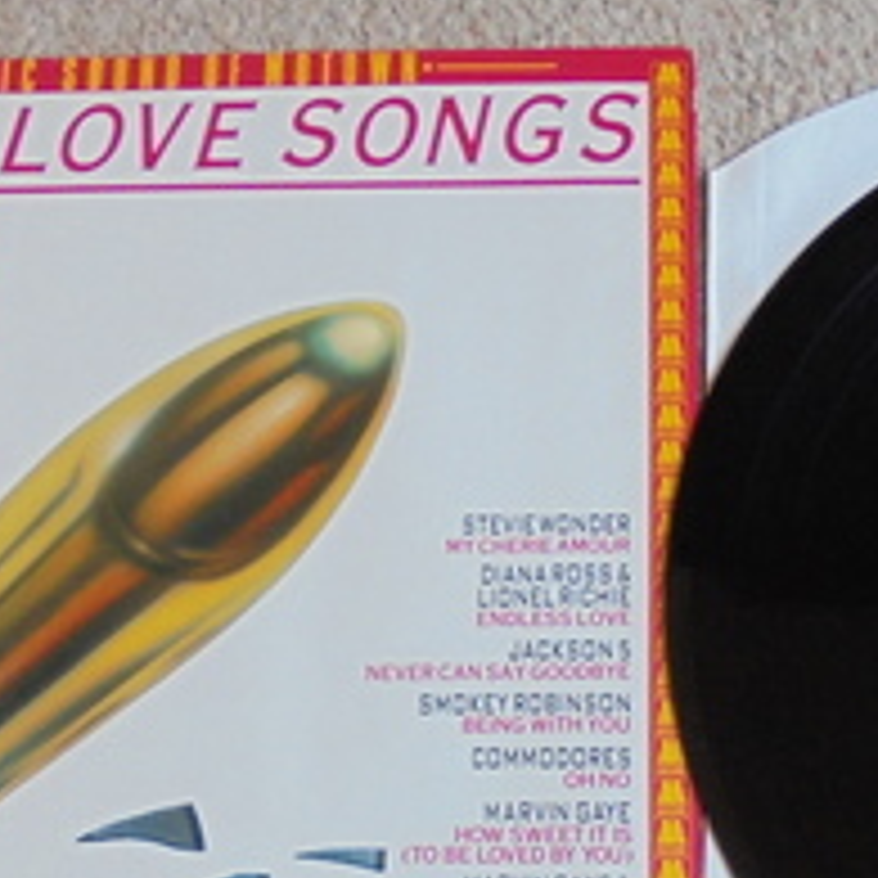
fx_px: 2296
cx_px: 680
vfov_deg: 21.3
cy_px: 729
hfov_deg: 21.4
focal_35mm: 80
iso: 250
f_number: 3.5
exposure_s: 1/30
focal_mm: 4.6
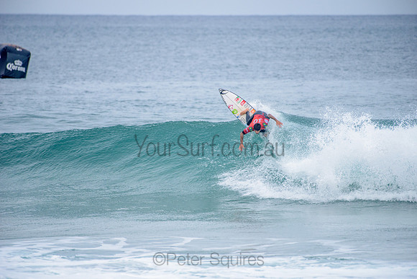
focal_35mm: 500
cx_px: 208
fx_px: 5793
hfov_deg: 4.1
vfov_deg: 2.8
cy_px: 140
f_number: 5.6
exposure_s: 1/2000
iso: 360
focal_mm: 500
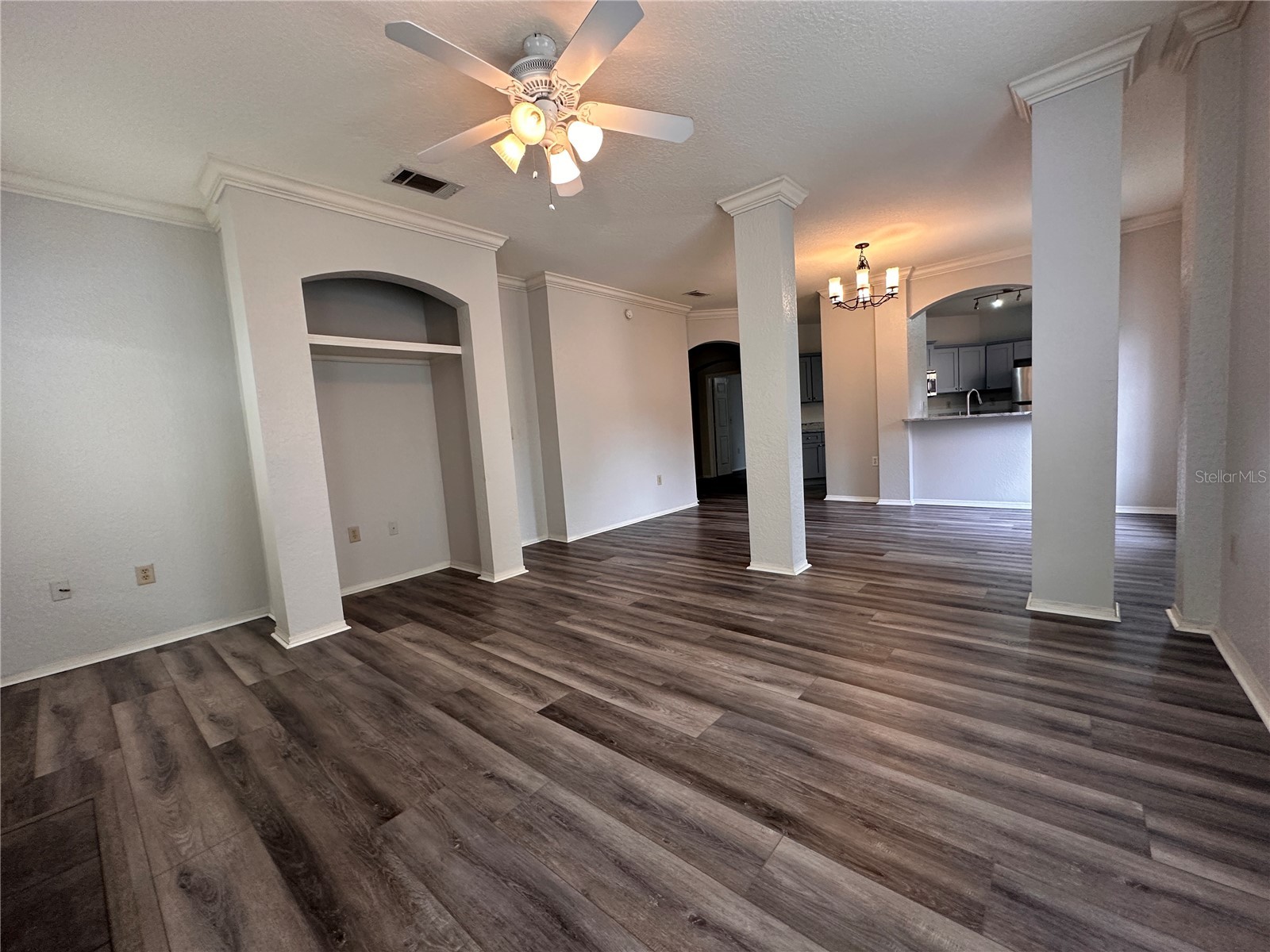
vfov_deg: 85.7
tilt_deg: -5.4
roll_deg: +3.7
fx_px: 514
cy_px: 476
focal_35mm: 14
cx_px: 635
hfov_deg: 102.1
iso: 250
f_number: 2.2
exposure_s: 1/120
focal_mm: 2.22
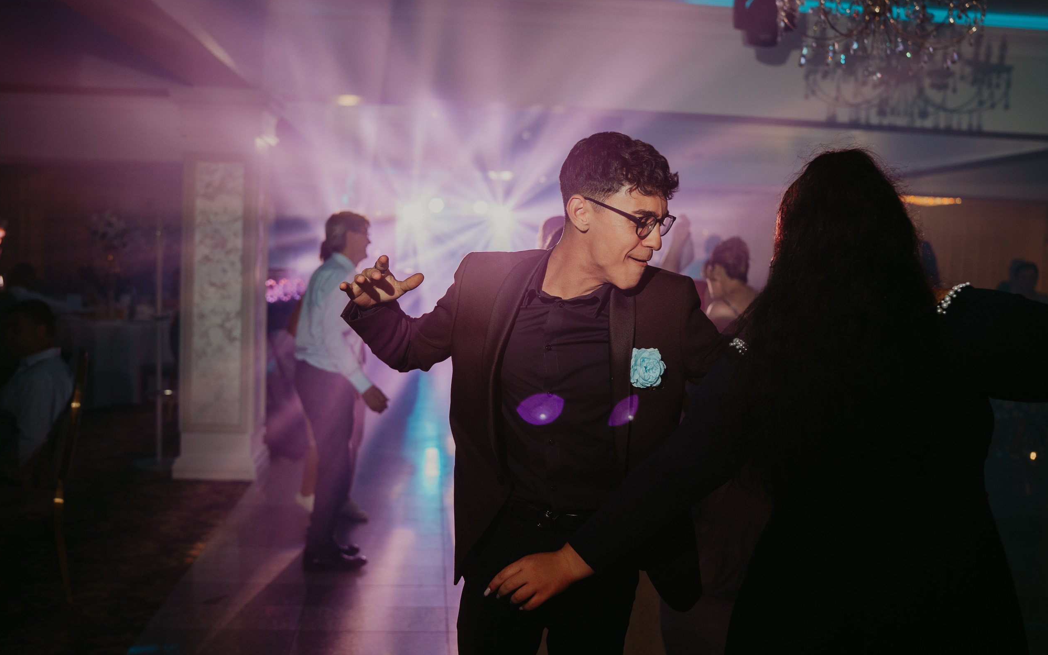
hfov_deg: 54.0
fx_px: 1028
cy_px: 315
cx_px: 523
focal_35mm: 36
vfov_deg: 35.3
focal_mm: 35
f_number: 2.5
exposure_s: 1/200
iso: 320
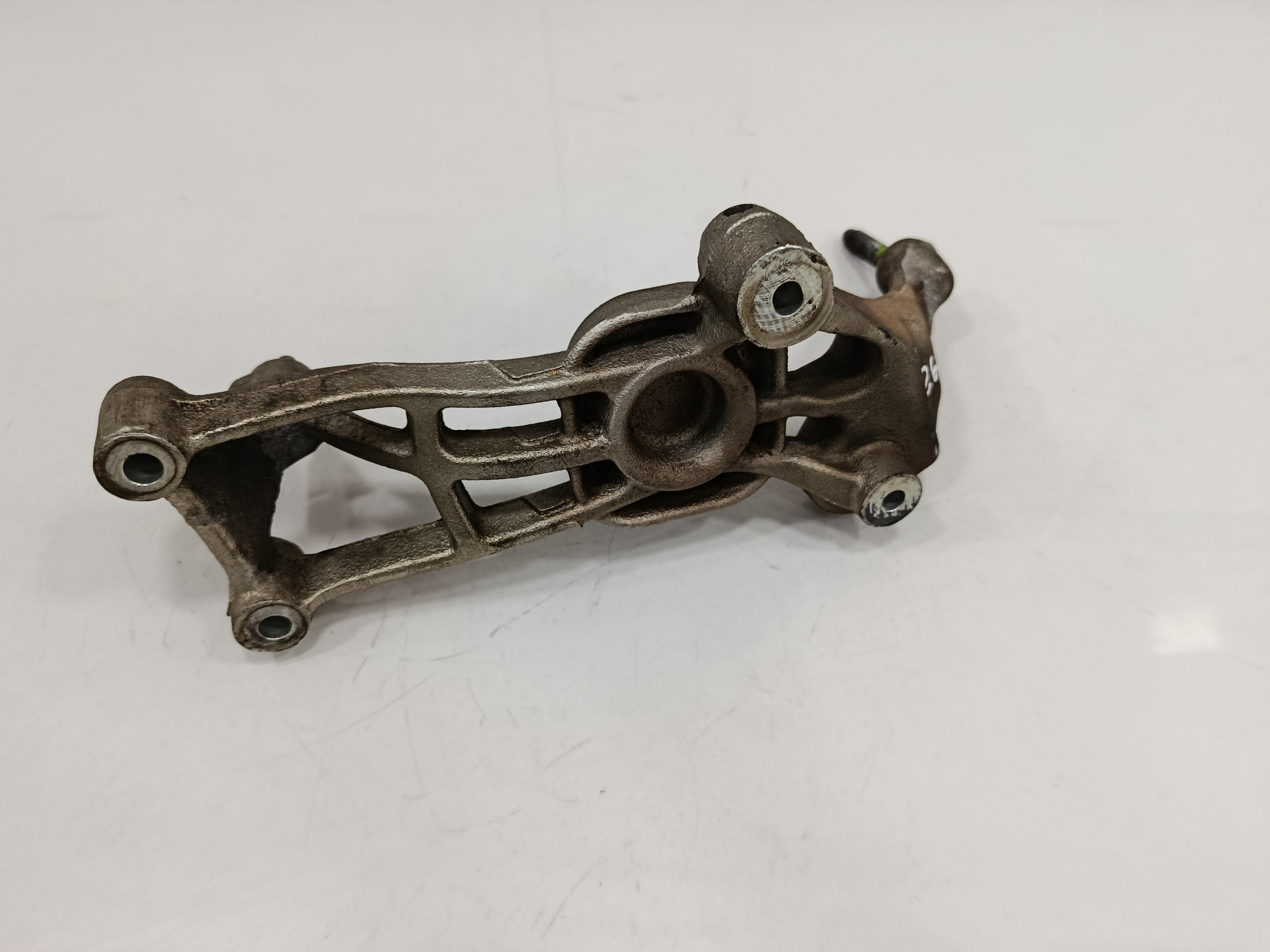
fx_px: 917
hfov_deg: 69.4
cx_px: 619
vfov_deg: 54.9
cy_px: 462
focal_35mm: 25
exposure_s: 1/100
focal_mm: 5.24
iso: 843
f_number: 1.7
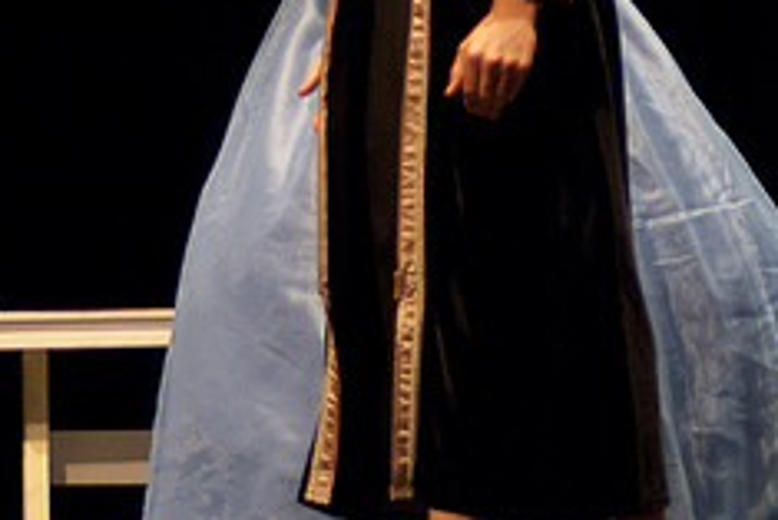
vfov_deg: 5.0
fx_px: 5995
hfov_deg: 7.4
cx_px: -83
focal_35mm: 277
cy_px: -17
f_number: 2.8
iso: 800
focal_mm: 75
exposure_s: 1/100
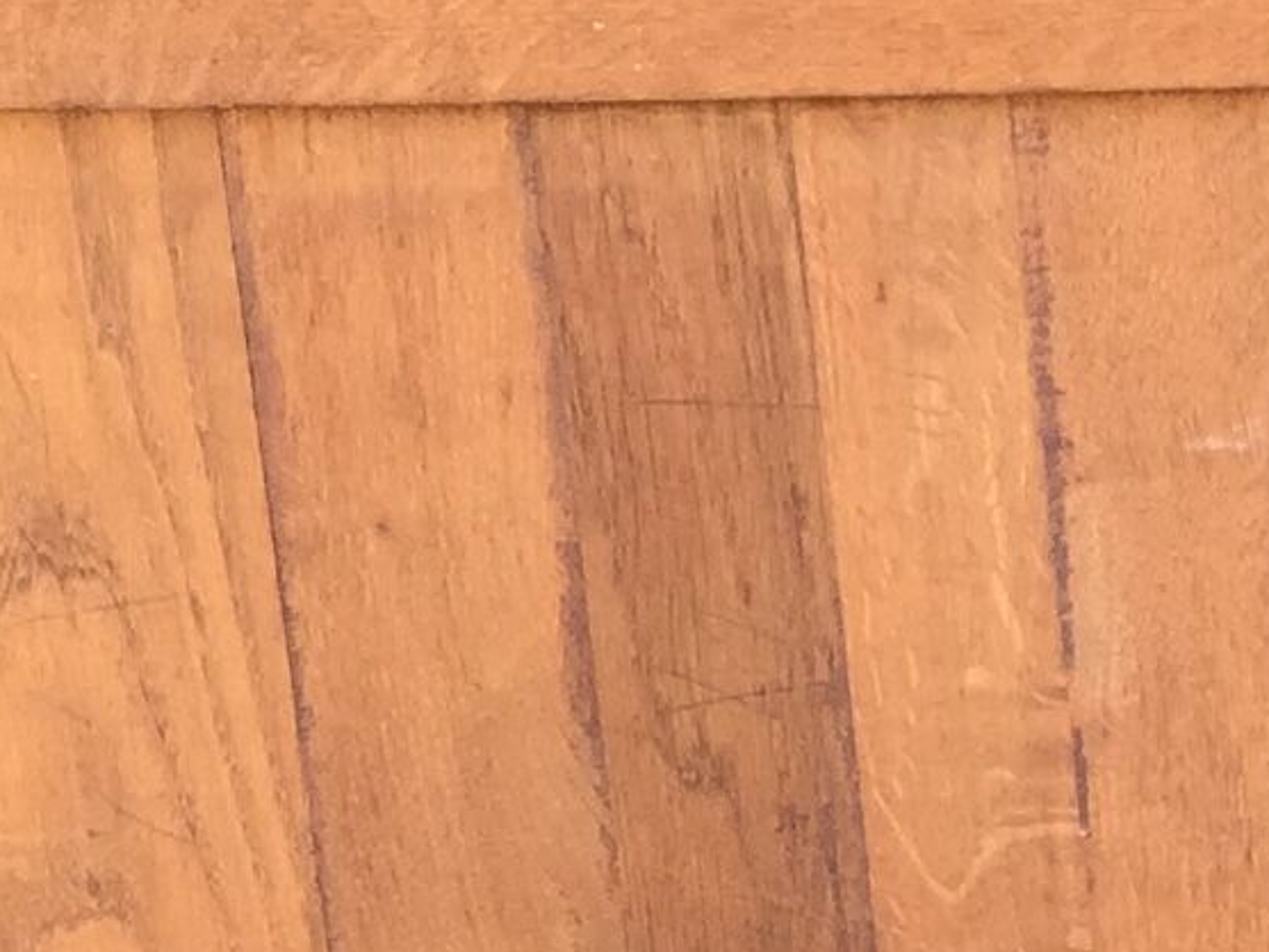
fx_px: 6233
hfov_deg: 11.4
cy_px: 1758
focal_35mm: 170
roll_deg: -1.4
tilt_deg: -16.4
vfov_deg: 8.4
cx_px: 1595
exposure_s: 1/100
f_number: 2.2
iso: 40
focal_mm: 4.15
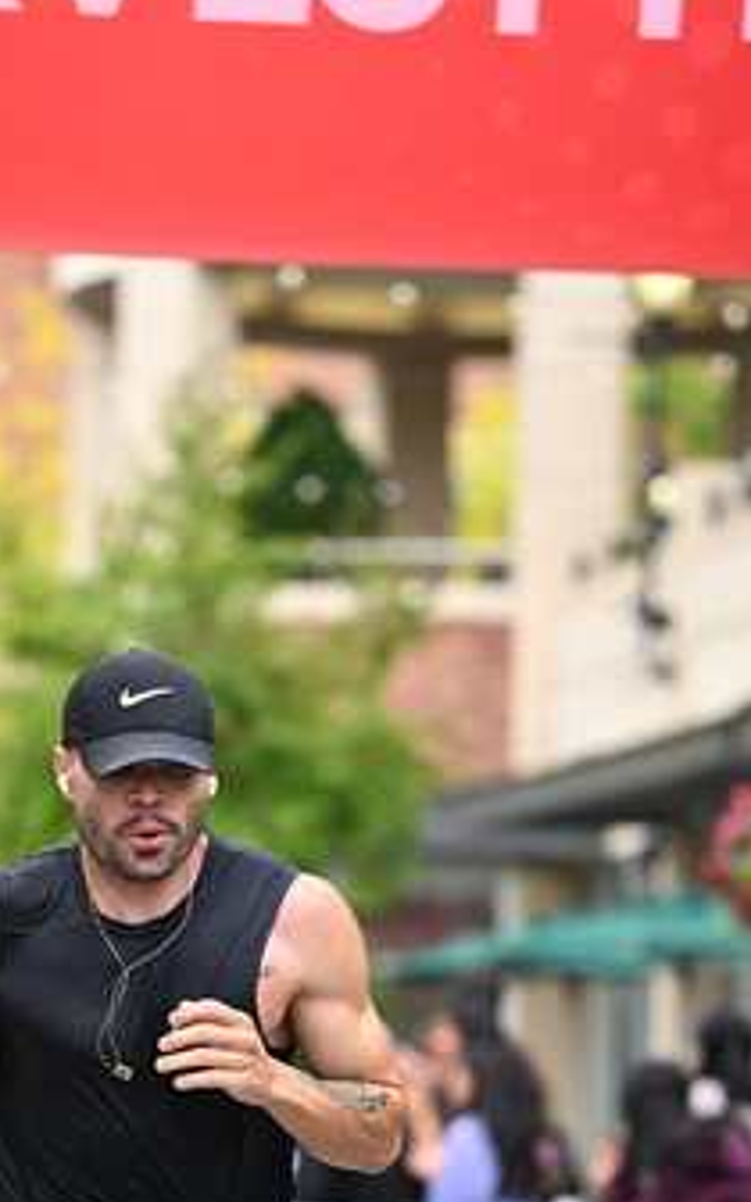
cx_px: 241
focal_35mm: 192
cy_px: 948
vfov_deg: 10.9
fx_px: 6288
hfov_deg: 6.8
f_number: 2.8
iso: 1000
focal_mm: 115
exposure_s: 1/2000
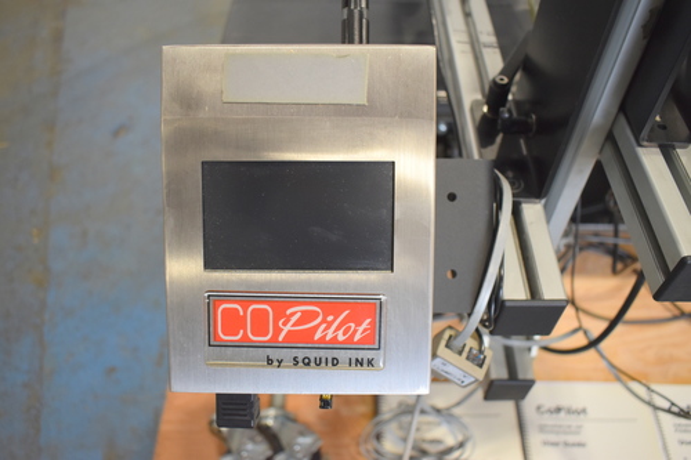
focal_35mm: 32
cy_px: 230
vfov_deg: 41.7
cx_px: 346
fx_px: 604
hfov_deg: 59.5
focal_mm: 21
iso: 800
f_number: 3.8
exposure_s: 1/200
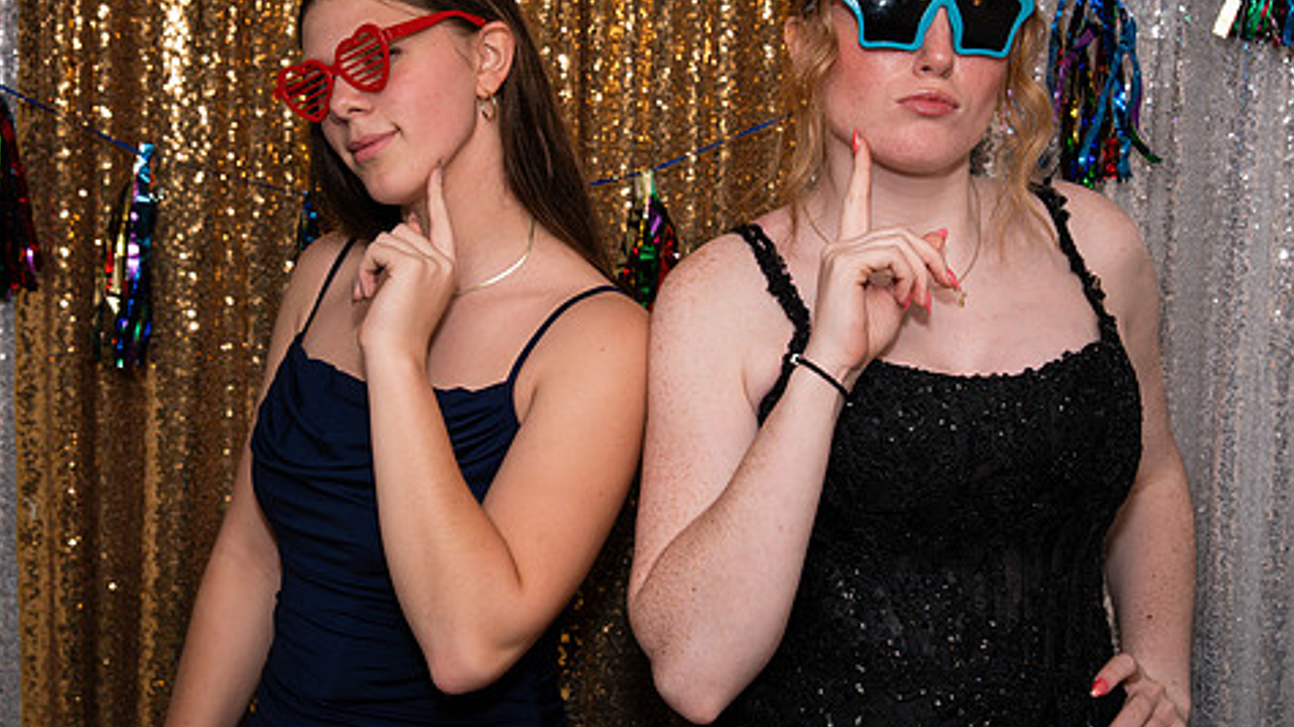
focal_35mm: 73
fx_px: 2504
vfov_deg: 16.5
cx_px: 588
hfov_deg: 29.0
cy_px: 290
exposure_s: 1/250
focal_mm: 57
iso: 400
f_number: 5
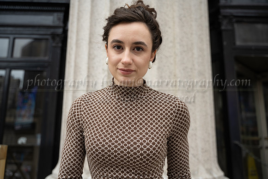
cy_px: 90
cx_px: 134
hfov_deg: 56.5
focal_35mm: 34
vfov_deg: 39.4
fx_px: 249
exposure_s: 1/1250
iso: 400
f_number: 2.8
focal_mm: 33.5
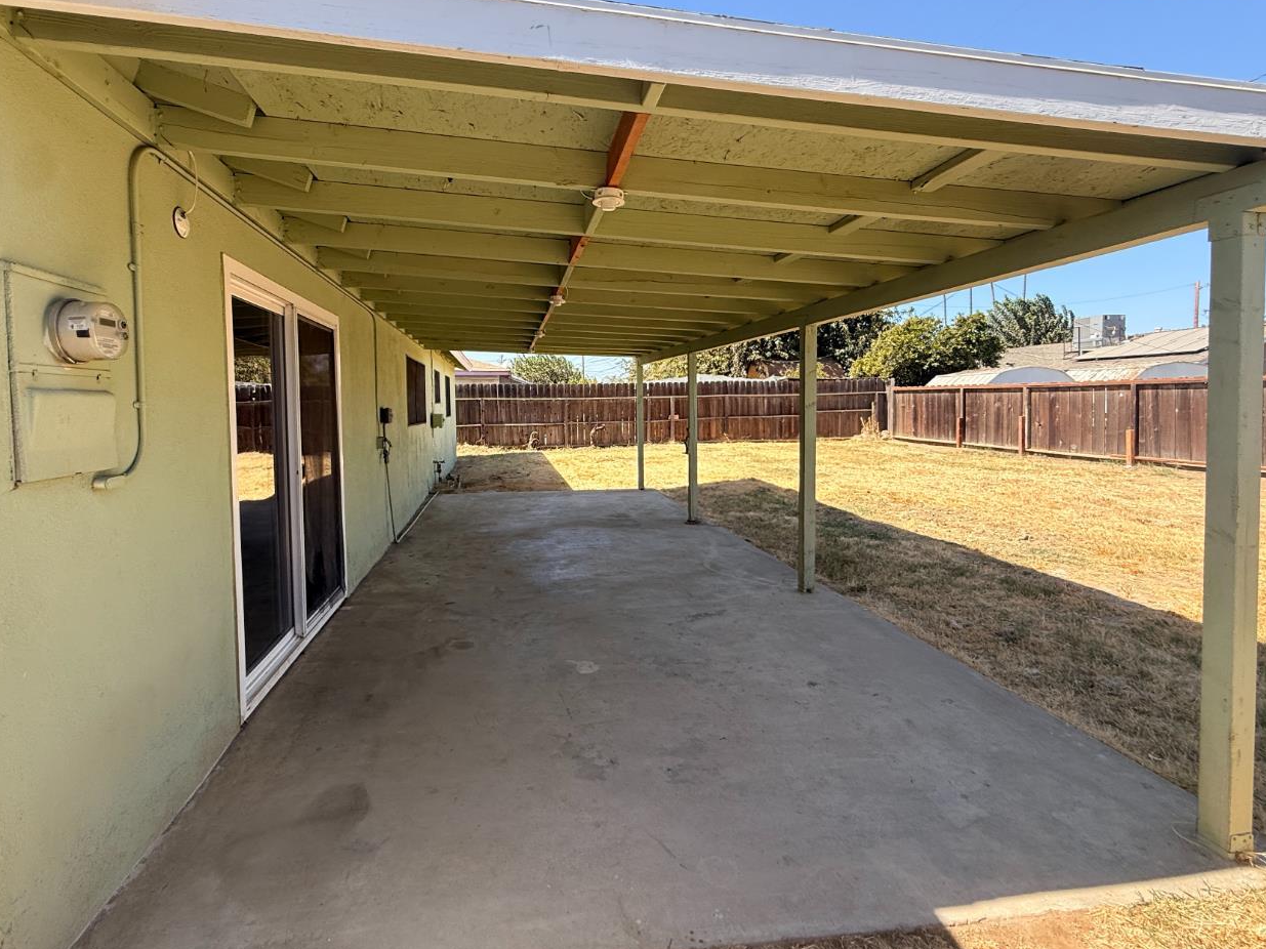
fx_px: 622
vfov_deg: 74.6
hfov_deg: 90.8
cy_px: 432
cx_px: 578
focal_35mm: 17
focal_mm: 2.22
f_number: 2.2
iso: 64
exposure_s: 1/679
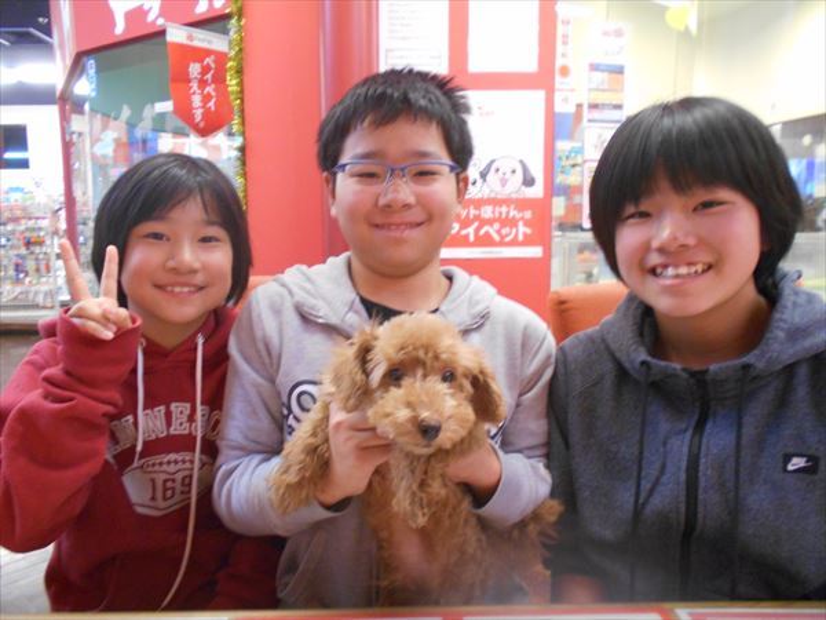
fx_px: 620
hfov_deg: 67.3
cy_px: 310
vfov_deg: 53.1
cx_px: 413
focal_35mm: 26
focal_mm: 4.6
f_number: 3.2
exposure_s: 1/25
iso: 400
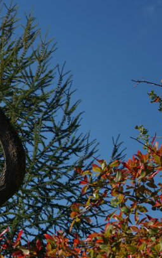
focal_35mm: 116
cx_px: -85
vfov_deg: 17.9
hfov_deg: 10.9
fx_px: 819
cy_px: 162
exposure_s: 1/160
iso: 100
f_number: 14
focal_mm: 39
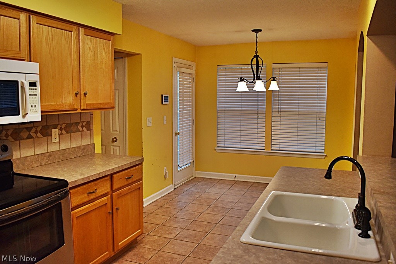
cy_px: 132
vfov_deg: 43.6
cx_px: 198
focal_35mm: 30
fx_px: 330
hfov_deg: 61.9
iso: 800
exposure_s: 1/200
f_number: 3.8
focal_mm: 20
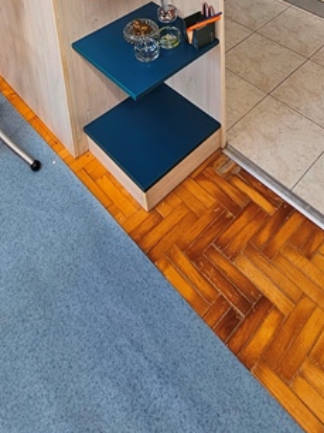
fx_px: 425
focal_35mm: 34
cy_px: -108
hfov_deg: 41.5
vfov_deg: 37.6
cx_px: 195
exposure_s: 1/111
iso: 50
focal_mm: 2.2
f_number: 2.2
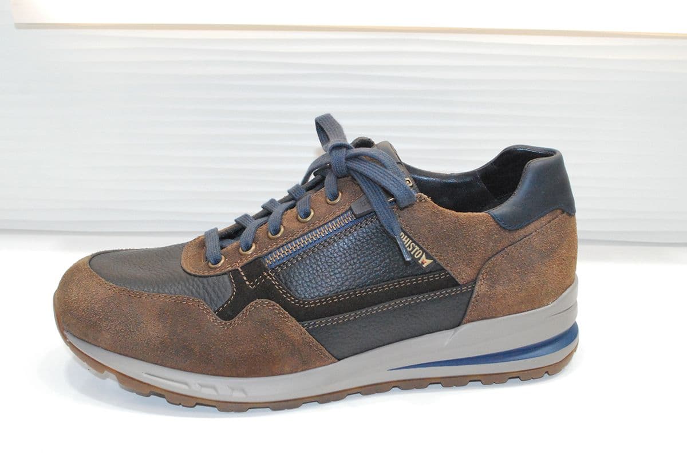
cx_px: 344
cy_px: 229
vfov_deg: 36.9
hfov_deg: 53.1
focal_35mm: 36
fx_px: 687
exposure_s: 1/200
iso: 1600
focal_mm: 24
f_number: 8
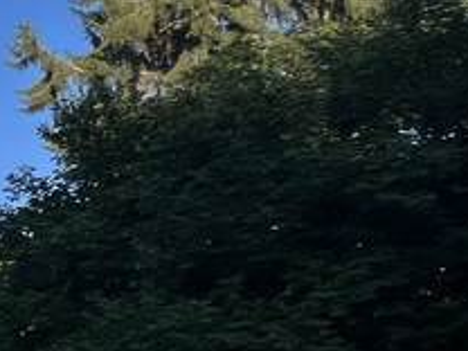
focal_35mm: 75
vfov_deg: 19.0
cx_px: -778
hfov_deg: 13.4
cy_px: 362
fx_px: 1014
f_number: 1.8
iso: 32
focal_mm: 1.57
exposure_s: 1/847
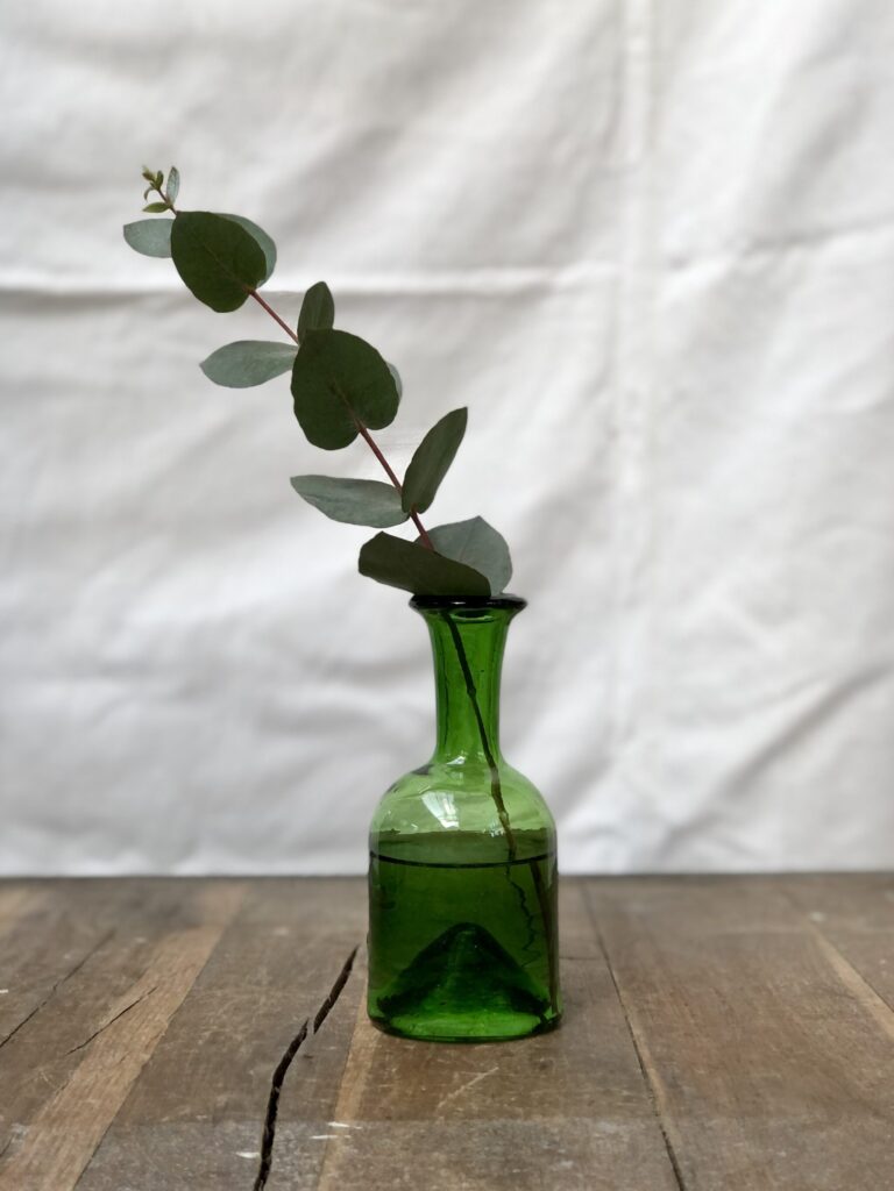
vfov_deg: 33.8
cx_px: 447
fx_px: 1963
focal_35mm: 57
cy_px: 596
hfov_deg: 25.7
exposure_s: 1/40
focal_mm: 6.6
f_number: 2.8
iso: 20
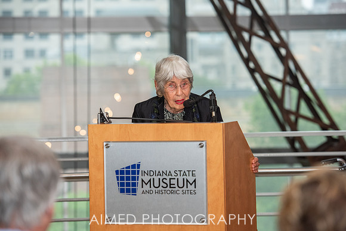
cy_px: 118
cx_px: 177
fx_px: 1731
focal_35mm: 180
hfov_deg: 11.4
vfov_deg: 7.6
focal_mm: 175
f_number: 5
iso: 1250
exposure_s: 1/200
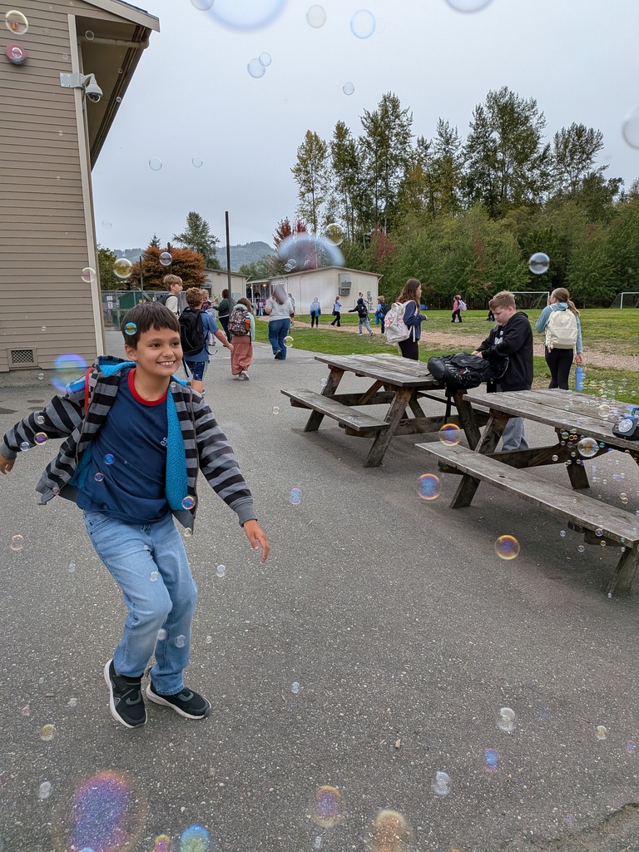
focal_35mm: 24
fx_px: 591
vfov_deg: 71.6
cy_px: 426
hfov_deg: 56.8
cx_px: 320
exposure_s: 1/491
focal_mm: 4.53
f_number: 1.7
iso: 28
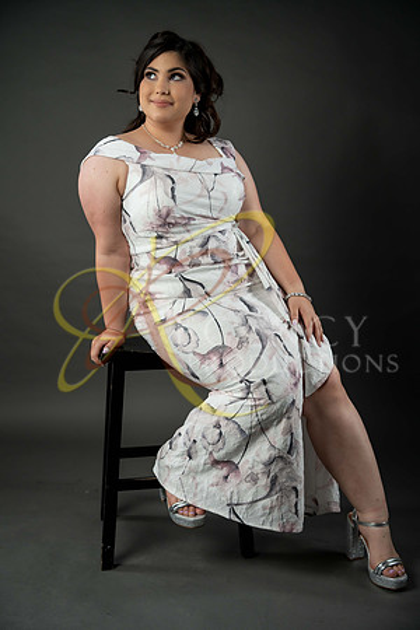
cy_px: 315
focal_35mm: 44
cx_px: 210
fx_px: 770
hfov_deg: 30.5
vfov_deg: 44.5
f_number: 3.2
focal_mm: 44
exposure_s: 1/250
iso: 250
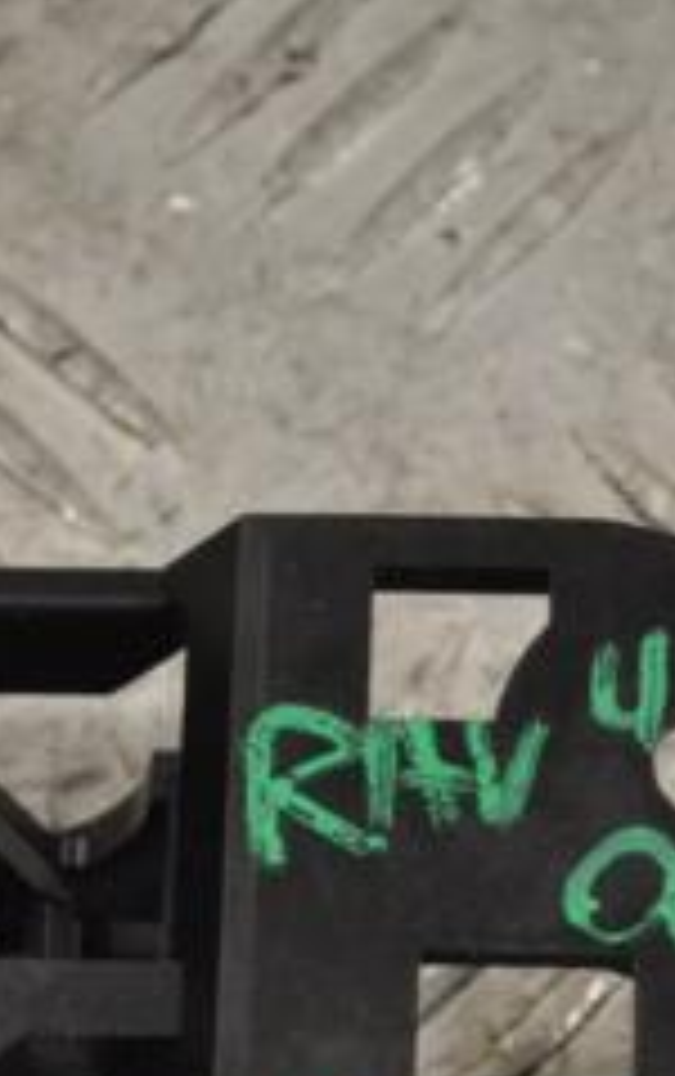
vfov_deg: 11.3
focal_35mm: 184
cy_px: 887
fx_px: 5400
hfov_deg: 7.2
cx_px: 243
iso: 3200
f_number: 9
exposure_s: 1/320
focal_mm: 48
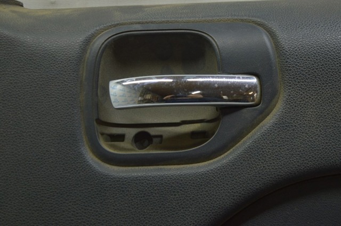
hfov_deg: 24.6
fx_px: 780
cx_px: 170
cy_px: 113
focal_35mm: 82
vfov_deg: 16.5
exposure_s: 1/30
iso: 400
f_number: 5.6
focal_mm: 55
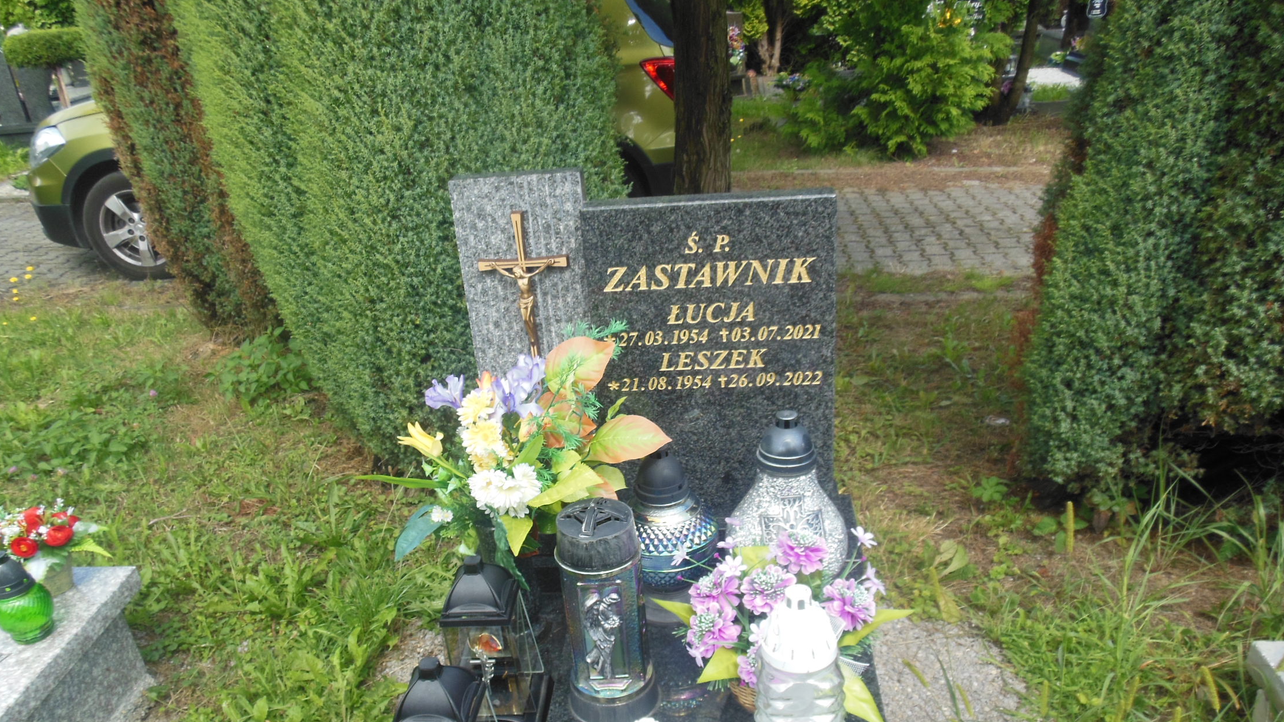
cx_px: 626
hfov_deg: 67.9
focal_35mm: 28
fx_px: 953
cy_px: 473
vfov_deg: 41.0
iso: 125
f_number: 3.2
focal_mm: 4.5
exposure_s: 1/320
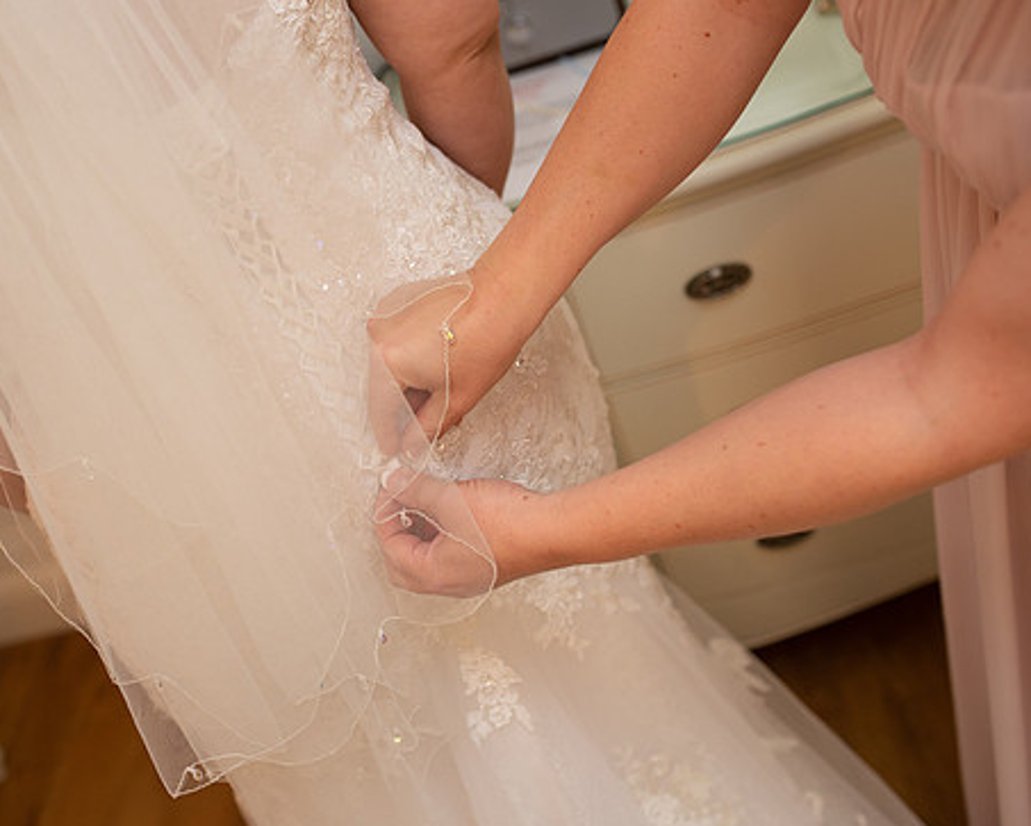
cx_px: 407
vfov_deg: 35.7
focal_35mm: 42
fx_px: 1282
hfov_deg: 43.6
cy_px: 416
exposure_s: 1/100
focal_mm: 35
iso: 640
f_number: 2.8
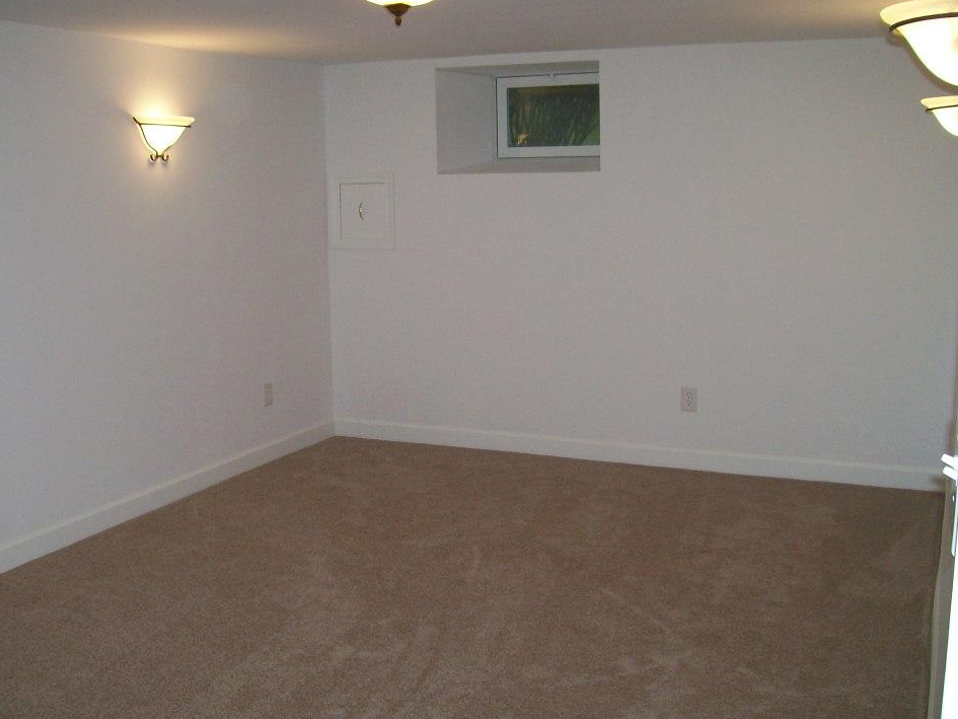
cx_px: 441
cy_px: 359
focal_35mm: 39
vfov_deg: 36.8
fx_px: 1079
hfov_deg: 47.8
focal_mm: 6
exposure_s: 1/64
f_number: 2.7
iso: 80
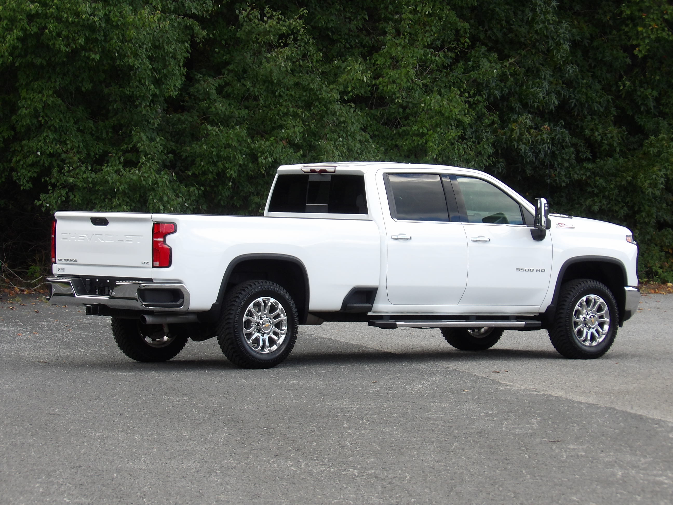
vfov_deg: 10.4
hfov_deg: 13.8
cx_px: 336
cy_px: 252
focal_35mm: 143
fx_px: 2780
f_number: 4.3
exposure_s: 1/126
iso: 100
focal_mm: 25.6
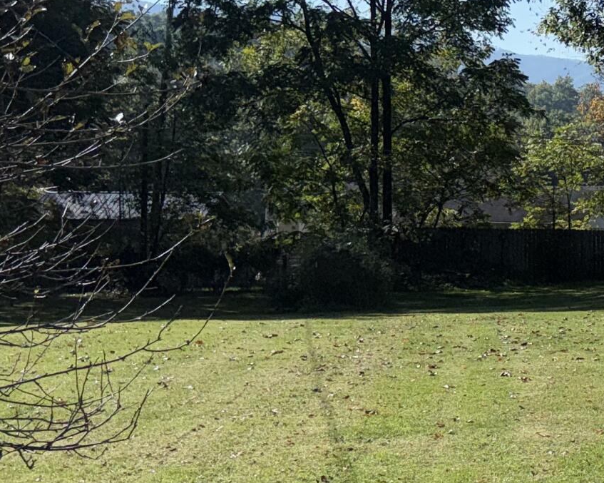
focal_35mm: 83
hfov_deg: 20.4
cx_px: 851
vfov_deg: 18.5
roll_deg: -1.1
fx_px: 1483
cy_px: 194
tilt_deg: -2.3
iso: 50
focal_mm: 6.76
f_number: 1.78
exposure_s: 1/6452
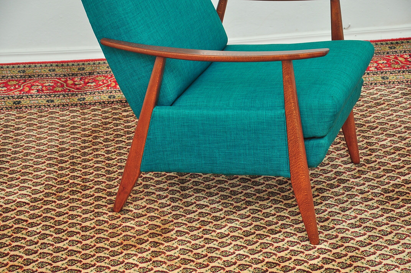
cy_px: 136
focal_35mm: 87
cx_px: 206
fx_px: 992
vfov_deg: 15.7
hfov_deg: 23.4
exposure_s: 1/125
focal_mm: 58
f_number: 5
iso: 400
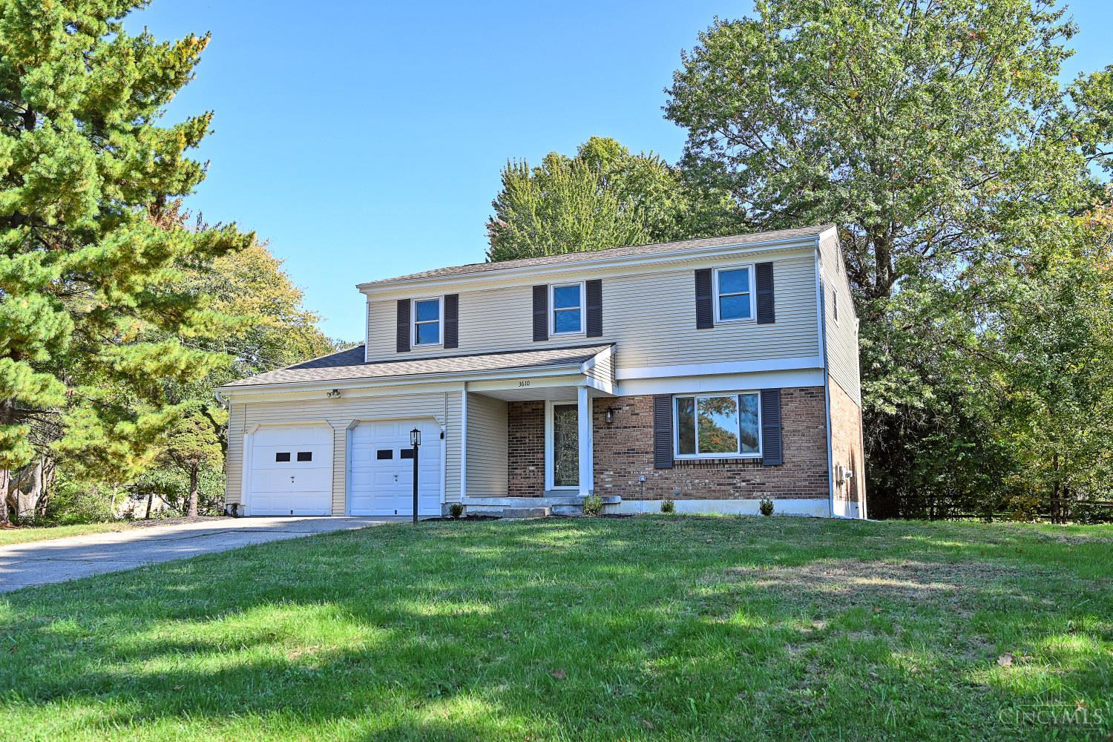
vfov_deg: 43.6
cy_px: 371
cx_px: 556
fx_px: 927
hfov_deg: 61.9
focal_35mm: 30
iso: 125
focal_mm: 30
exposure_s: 1/250
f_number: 5.6
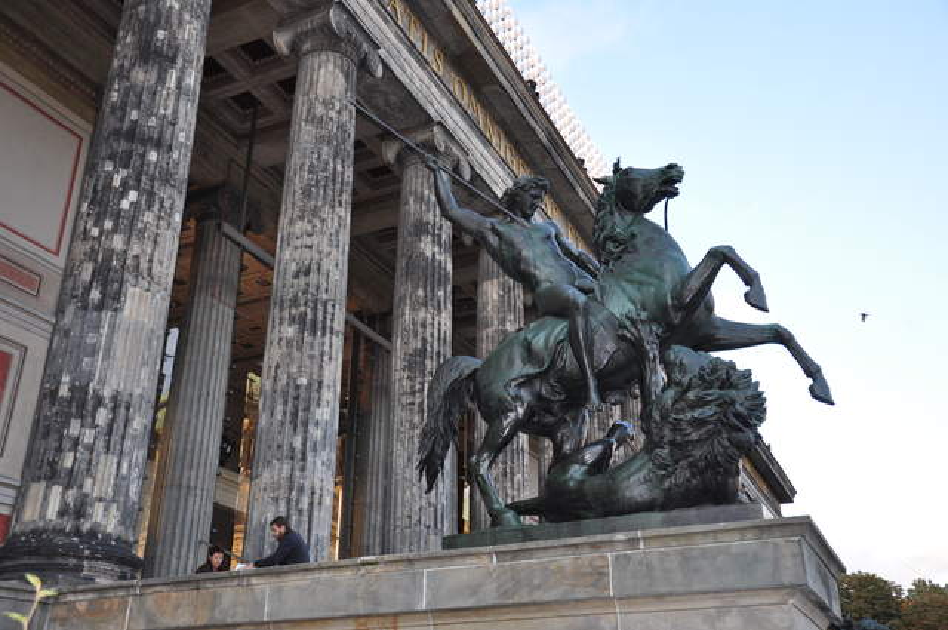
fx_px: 947
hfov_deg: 53.2
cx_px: 474
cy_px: 315
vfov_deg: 36.8
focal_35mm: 36
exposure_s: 1/200
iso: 640
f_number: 5.6
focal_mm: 24
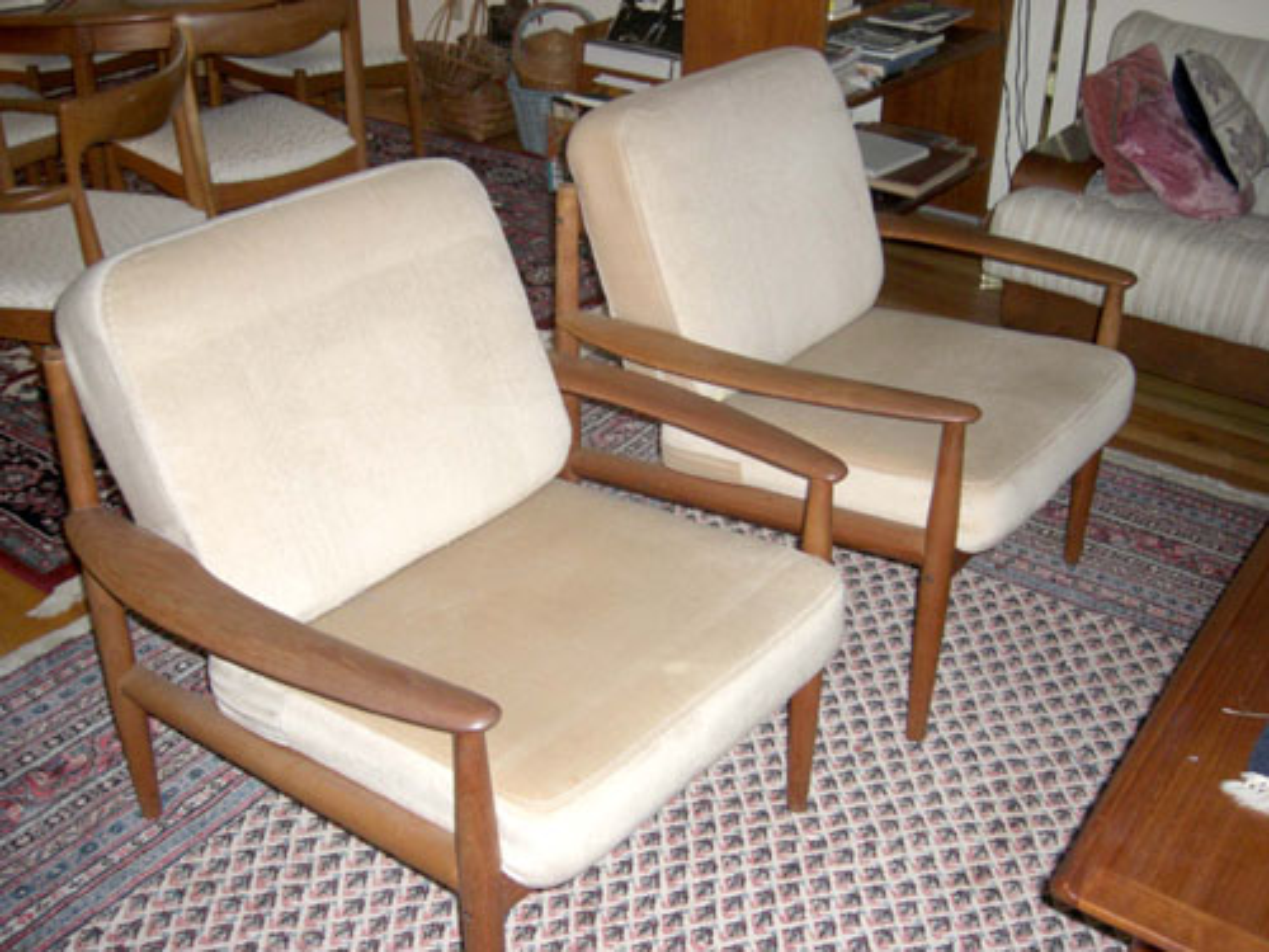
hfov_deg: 49.0
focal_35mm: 38
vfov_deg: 37.7
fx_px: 1393
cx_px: 634
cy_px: 476
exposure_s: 1/60
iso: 200
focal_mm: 7.9
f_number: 2.8
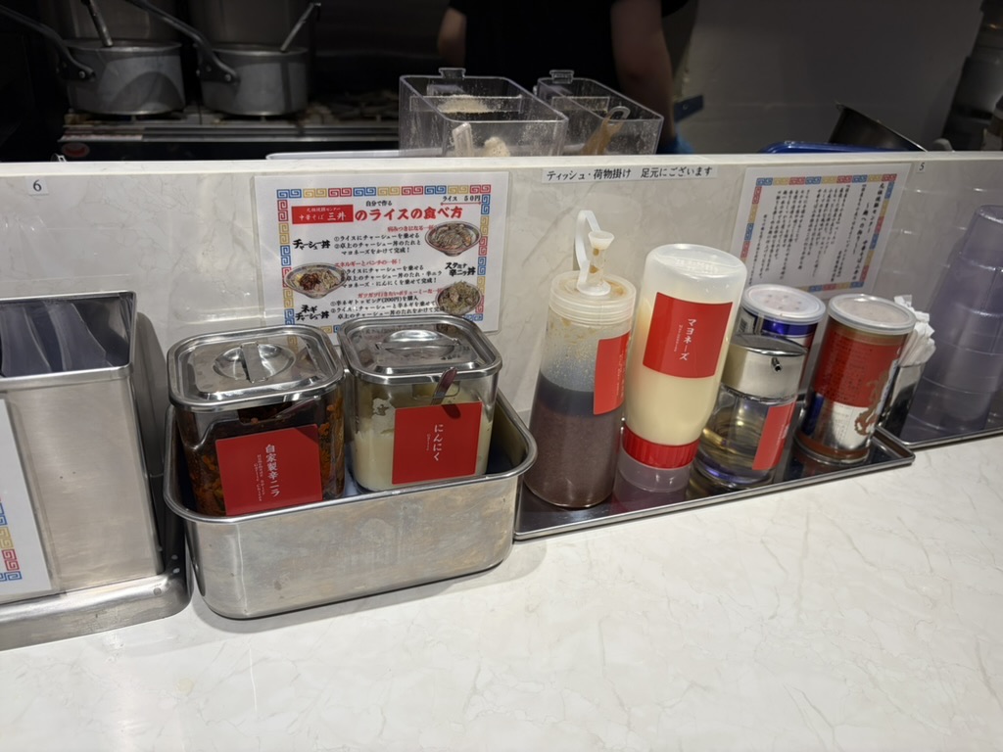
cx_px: 502
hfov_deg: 67.3
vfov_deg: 53.1
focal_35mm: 26
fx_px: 753
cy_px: 376
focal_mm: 5.96
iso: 32
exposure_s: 1/157
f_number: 1.6
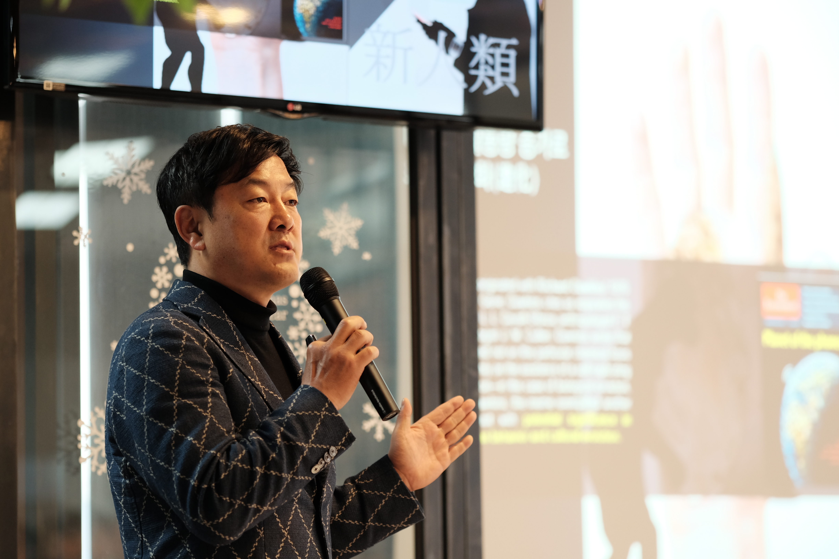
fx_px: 3146
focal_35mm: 135
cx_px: 420
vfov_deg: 10.2
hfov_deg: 15.2
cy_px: 280
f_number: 2
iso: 640
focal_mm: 90
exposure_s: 1/60
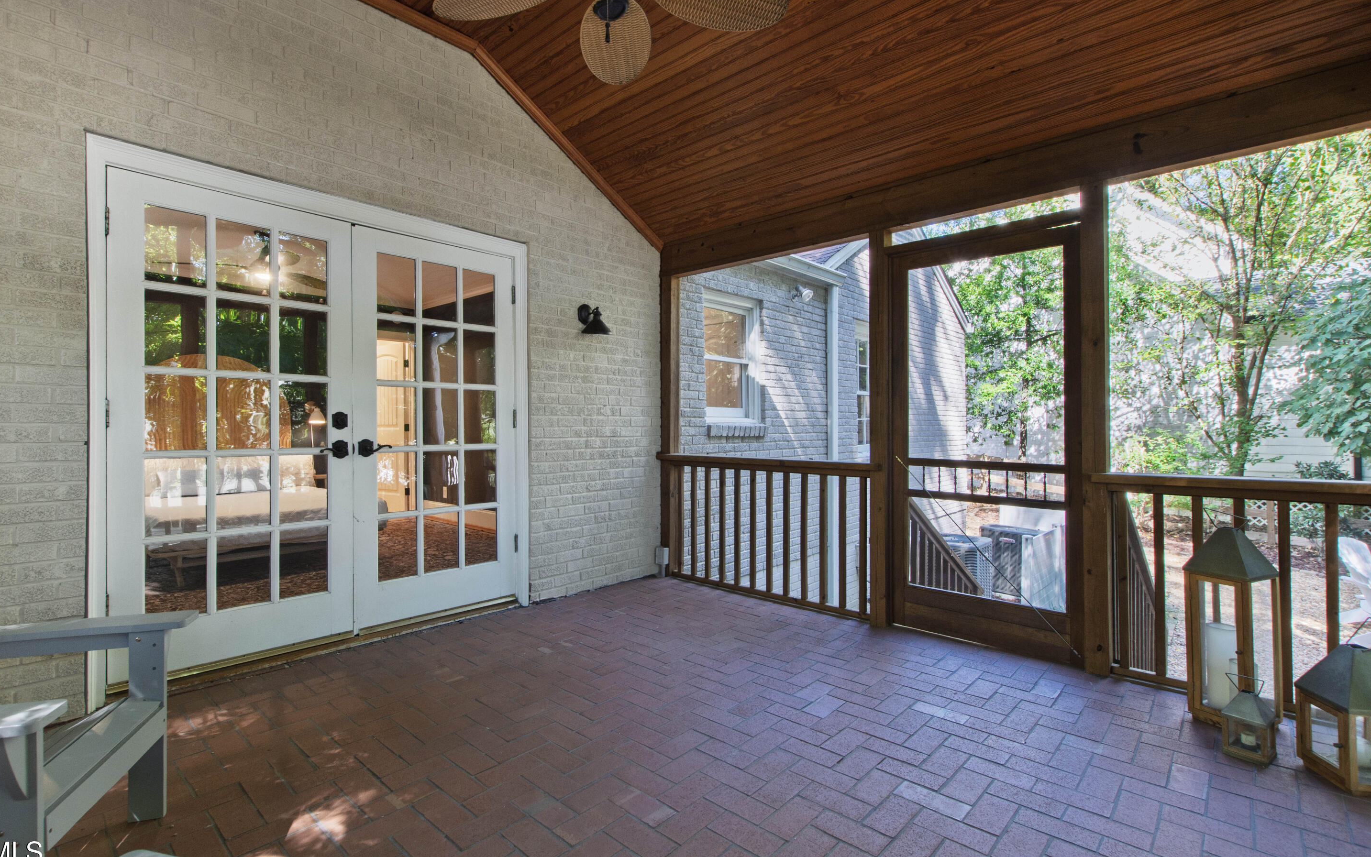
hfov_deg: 97.8
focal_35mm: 16
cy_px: 418
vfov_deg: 71.3
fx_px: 598
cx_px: 684
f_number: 9
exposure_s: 1/6
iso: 100
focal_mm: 10
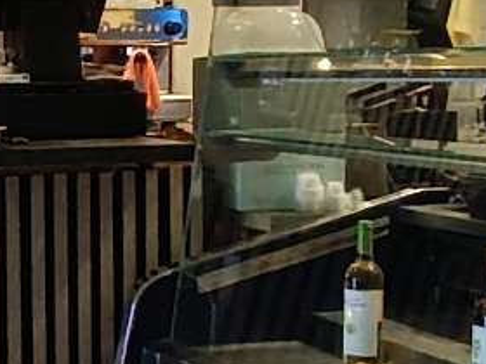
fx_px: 1278
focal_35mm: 91
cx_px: -80
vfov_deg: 16.2
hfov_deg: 20.3
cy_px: 183
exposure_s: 1/33.3
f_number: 2.2
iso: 1151
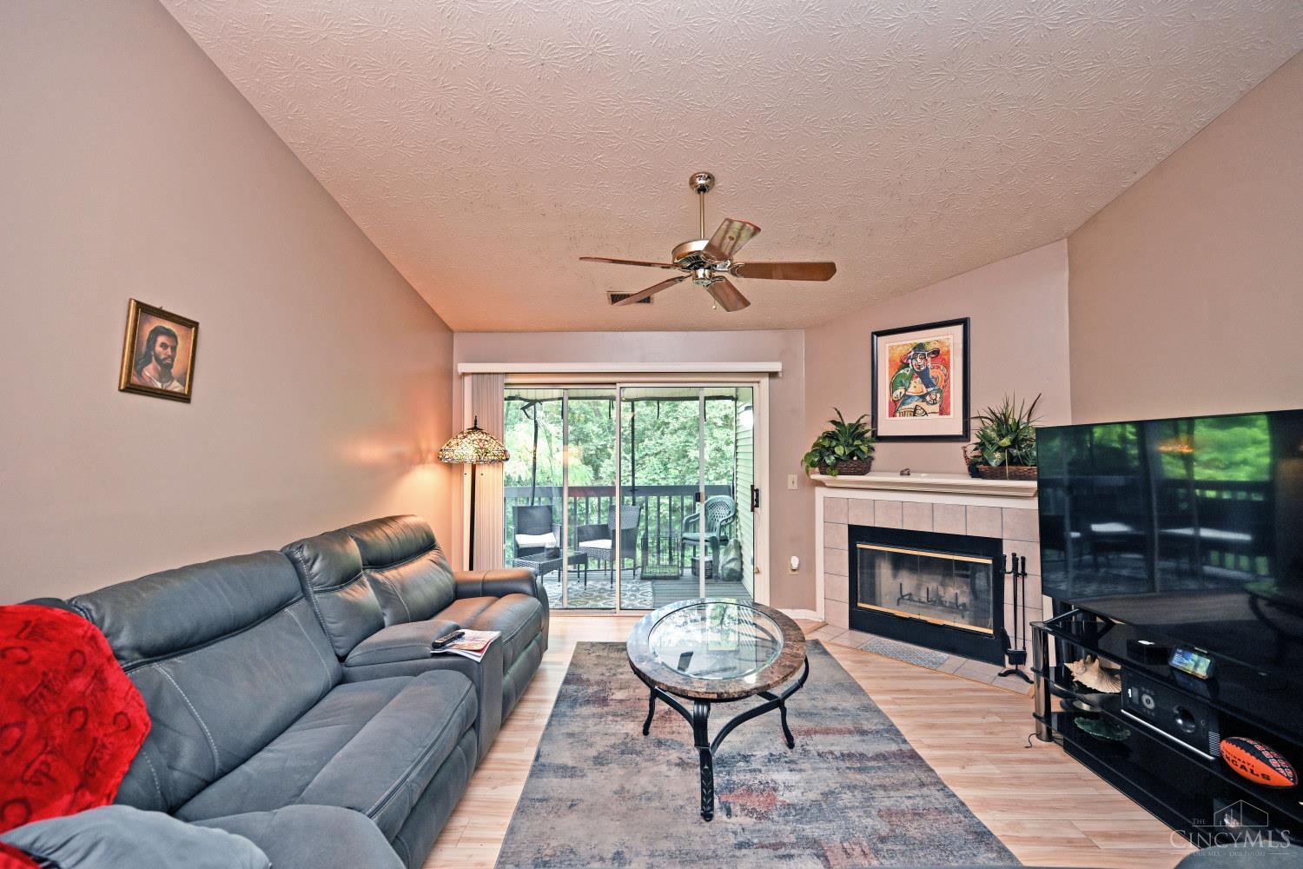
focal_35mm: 14
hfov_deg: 104.3
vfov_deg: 81.2
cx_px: 652
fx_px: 507
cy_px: 434
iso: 400
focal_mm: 14
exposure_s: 1/60
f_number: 4
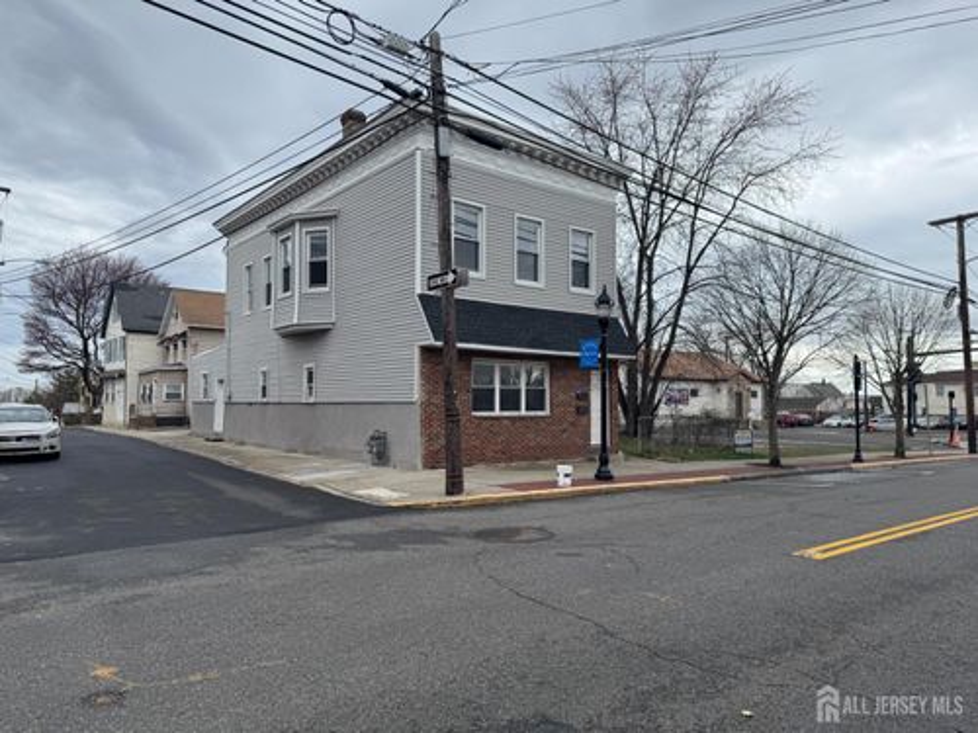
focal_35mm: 24
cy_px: 366
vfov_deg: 56.8
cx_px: 489
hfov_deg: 71.6
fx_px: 678
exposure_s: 1/1721
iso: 80
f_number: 1.78
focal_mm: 6.76
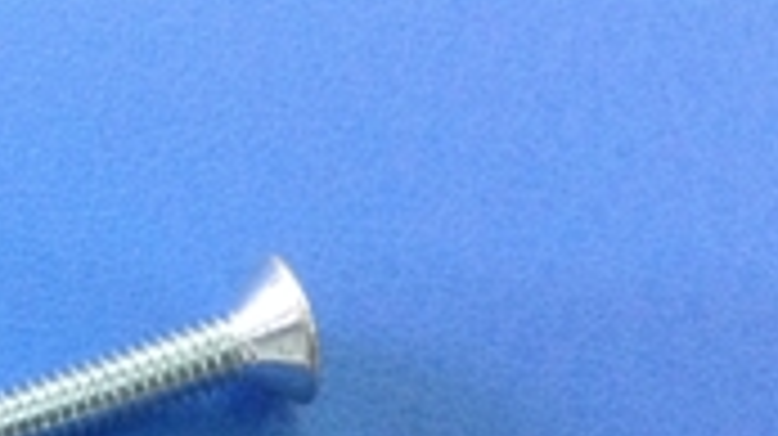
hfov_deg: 21.6
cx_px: -112
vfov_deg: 12.2
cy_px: 721
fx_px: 1917
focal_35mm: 93
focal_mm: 3.3
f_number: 2.4
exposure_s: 1/25
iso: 250
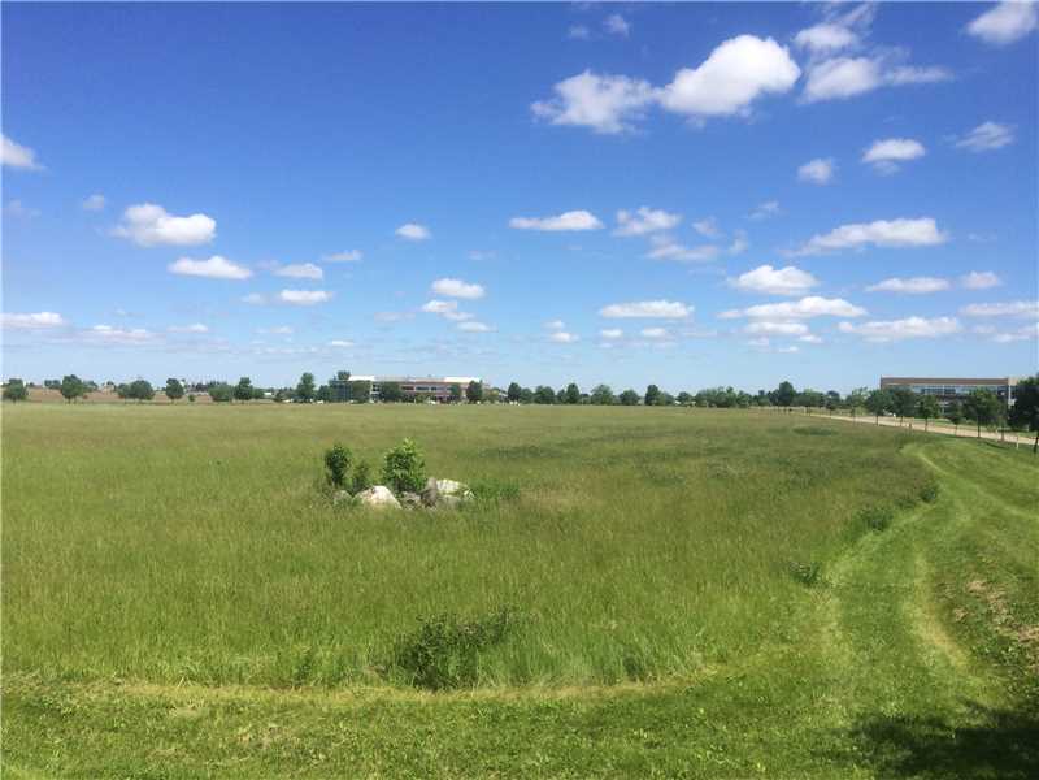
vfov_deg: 48.2
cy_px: 390
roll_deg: -0.8
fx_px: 870
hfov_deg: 61.7
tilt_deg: +0.7
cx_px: 520
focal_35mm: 29
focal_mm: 4.15
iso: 32
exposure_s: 1/2415
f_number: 2.2
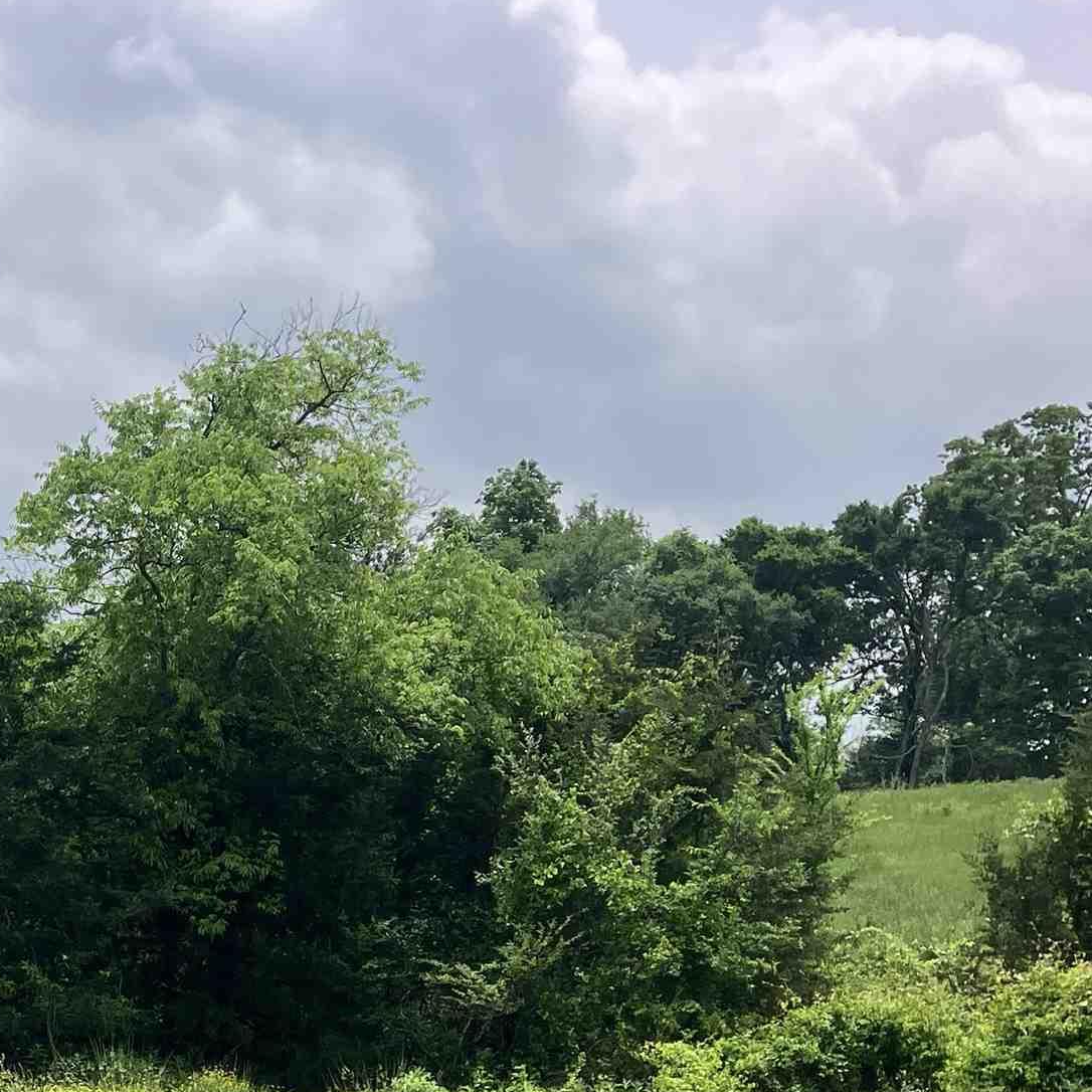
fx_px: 2498
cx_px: -161
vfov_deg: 23.5
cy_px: 1116
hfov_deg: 22.9
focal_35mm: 70
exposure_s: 1/1799
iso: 32
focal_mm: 3.99
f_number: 1.8
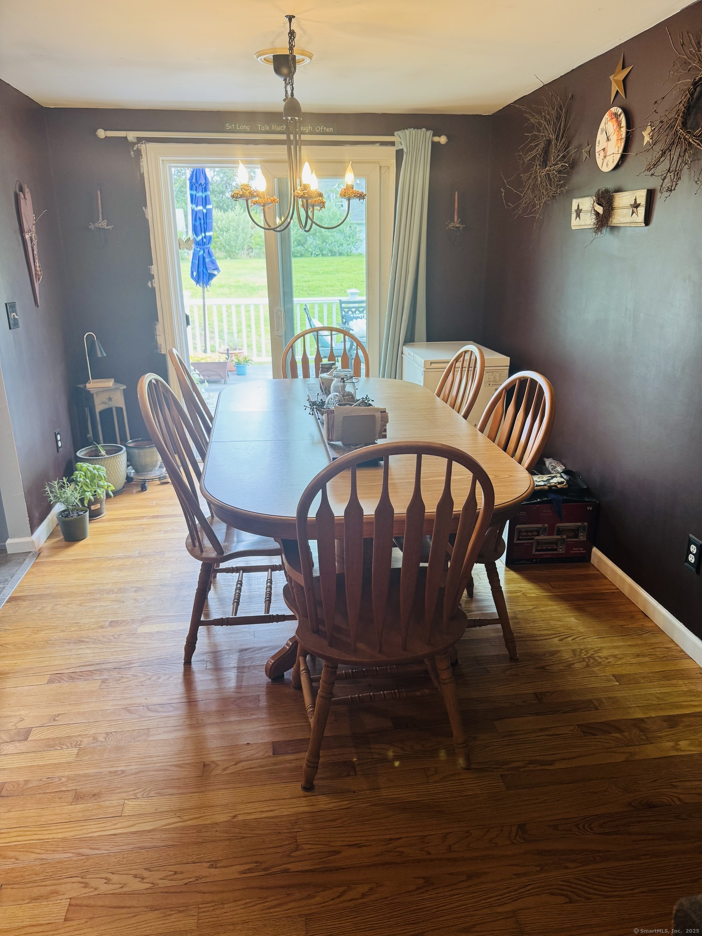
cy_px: 468
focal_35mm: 24
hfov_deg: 56.8
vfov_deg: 71.6
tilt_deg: -18.3
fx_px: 649
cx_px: 351
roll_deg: -0.2
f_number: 1.78
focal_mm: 6.76
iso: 160
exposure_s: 1/120
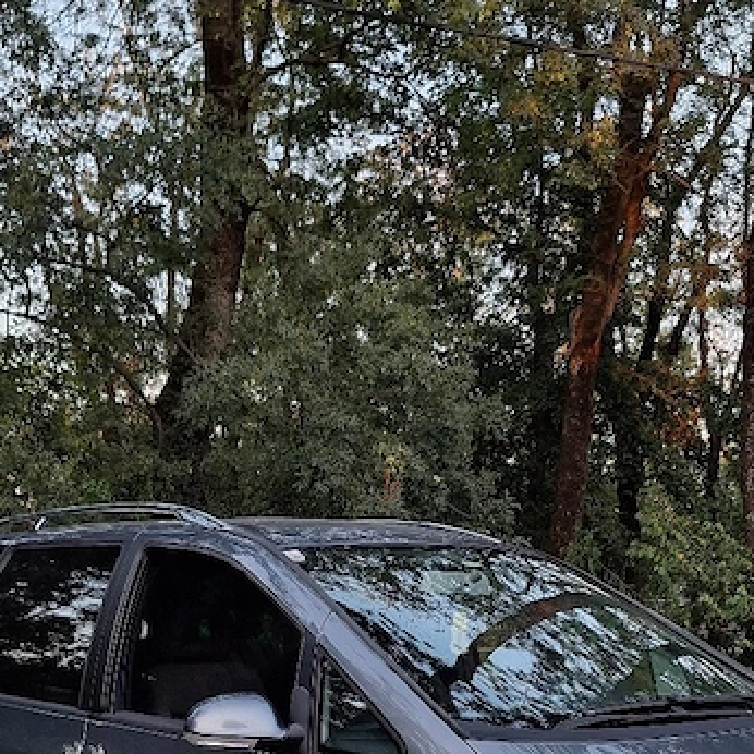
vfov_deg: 34.4
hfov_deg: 36.0
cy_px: 652
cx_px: 418
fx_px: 1158
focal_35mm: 47
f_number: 1.8
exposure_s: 1/108
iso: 40
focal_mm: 5.54
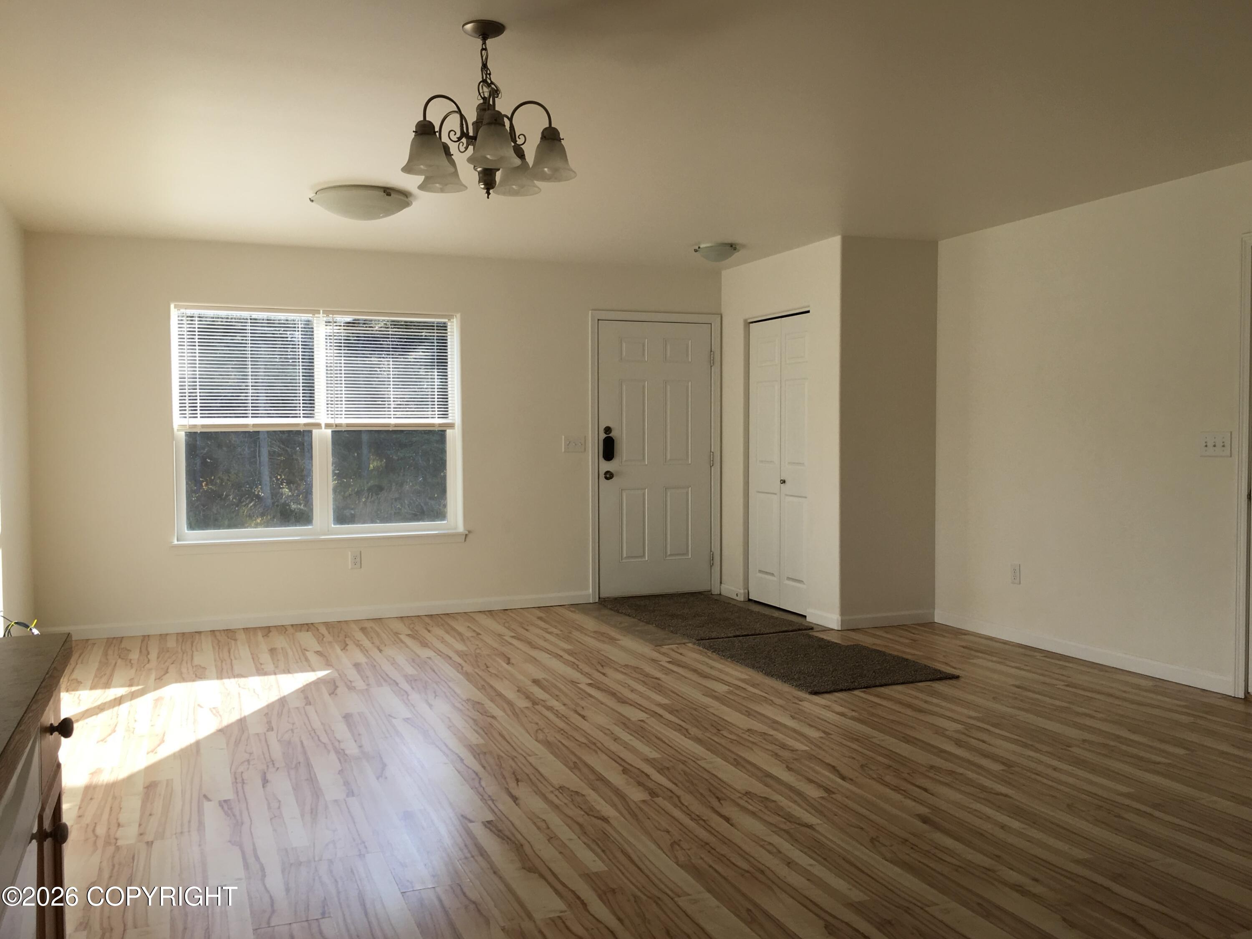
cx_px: 626
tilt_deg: -2.0
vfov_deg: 48.2
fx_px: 1049
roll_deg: +1.4
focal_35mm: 29
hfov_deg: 61.7
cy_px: 470
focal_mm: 4.15
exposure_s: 1/129
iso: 25
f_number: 2.2
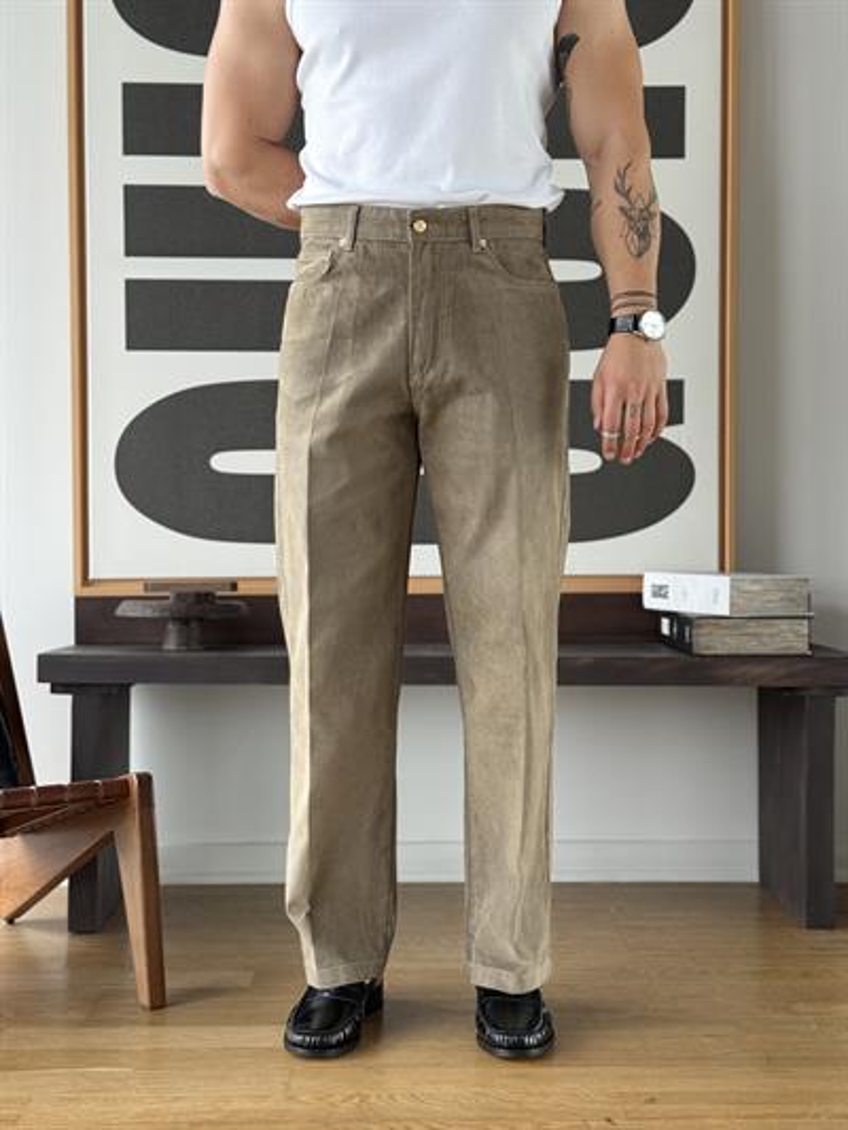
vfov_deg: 39.6
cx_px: 424
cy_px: 565
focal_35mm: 48
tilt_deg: -1.0
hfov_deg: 30.3
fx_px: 1567
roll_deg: -0.2
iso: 100
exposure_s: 1/182
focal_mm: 6.76
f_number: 1.78
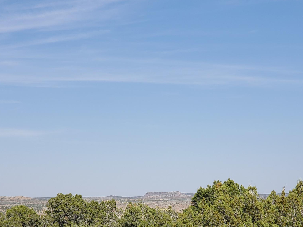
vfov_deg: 14.3
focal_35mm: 102
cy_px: 218
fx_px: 893
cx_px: 165
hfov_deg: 19.3
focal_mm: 6
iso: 50
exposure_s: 1/818
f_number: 2.4
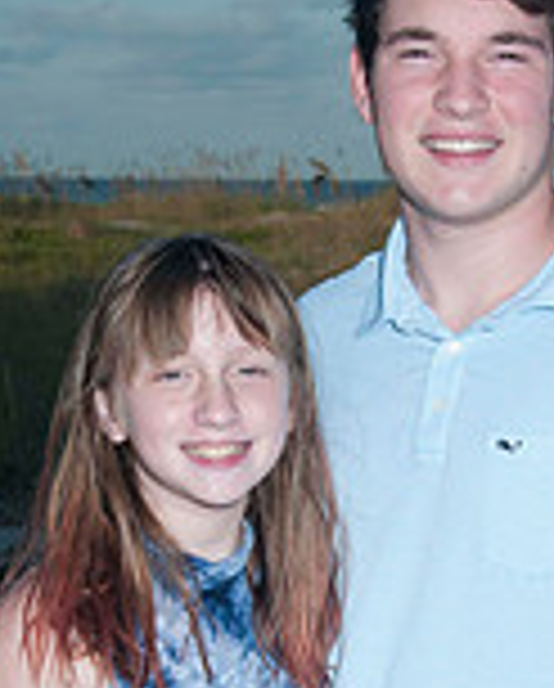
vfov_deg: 12.2
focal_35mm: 157
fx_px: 3208
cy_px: 639
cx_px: 421
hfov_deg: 9.8
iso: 100
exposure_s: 1/250
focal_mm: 38
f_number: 9
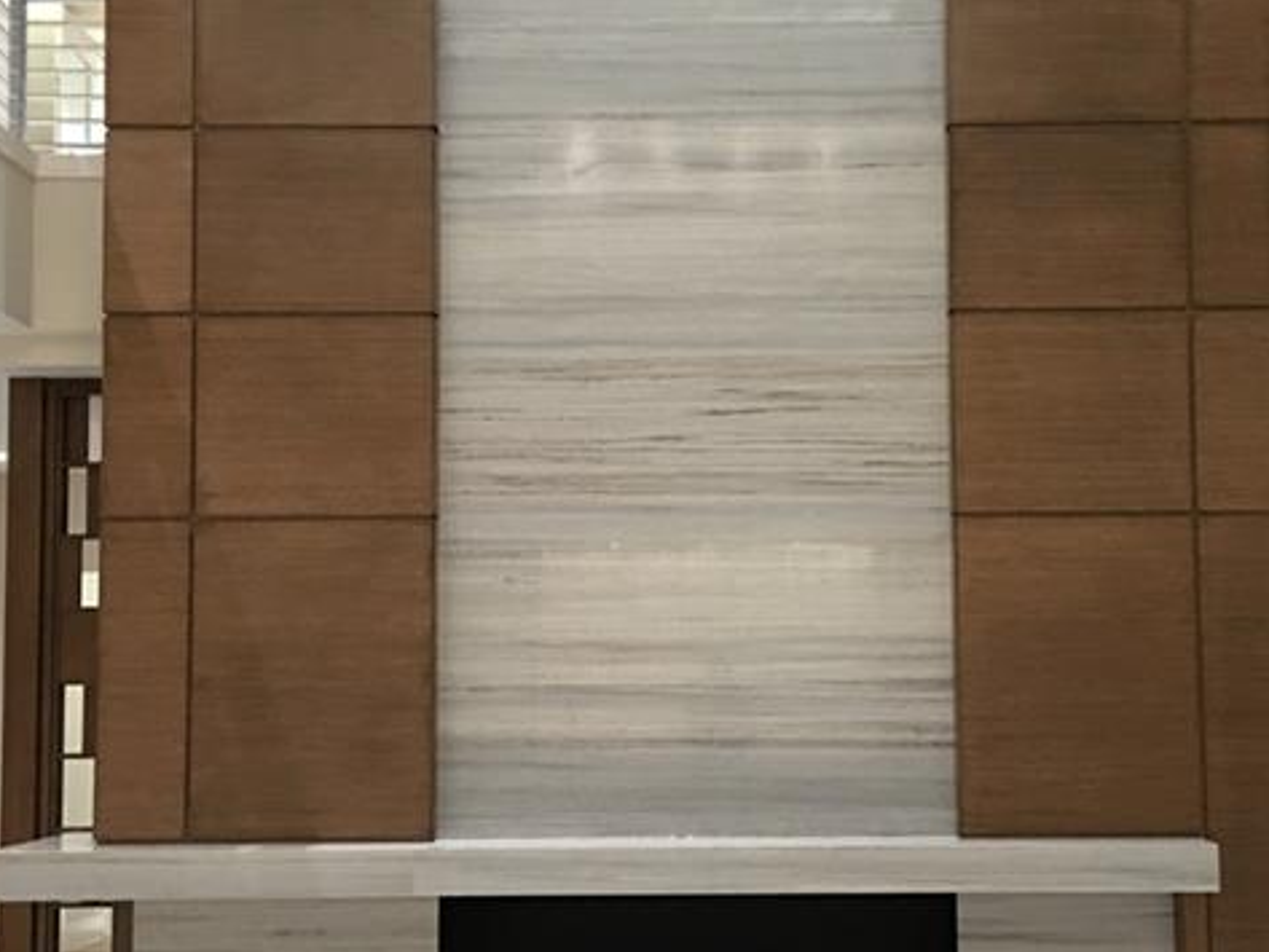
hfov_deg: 38.8
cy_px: 582
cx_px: 714
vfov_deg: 29.6
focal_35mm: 49
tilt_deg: +4.6
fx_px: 1797
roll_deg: -1.4
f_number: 2.2
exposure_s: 1/4
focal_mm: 4.15
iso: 100
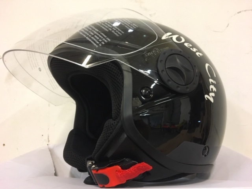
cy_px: 94
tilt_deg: +2.7
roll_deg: +0.3
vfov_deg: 48.2
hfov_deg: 61.7
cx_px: 126
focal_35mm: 29
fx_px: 211
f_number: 2.2
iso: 200
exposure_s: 1/20
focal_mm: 4.15
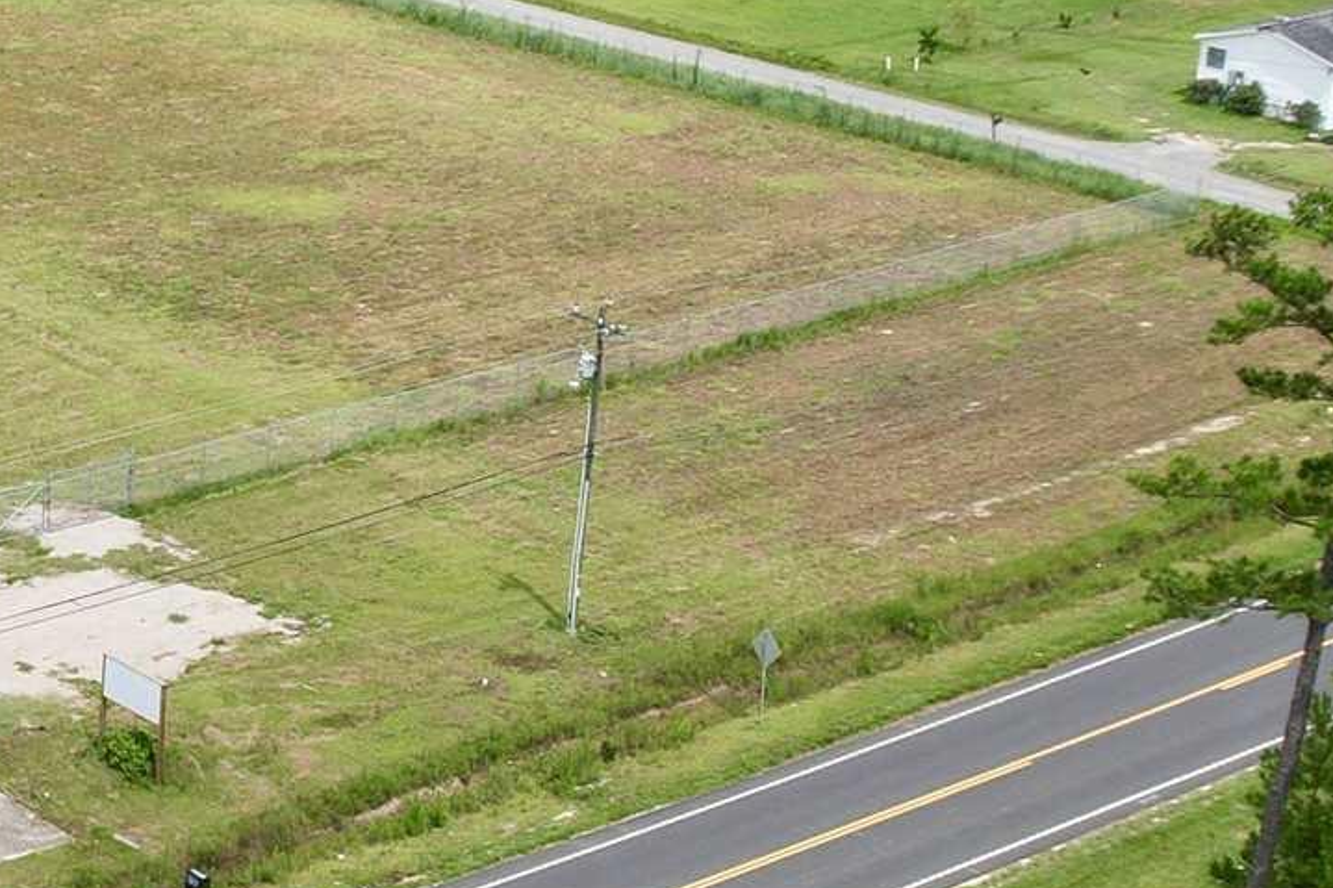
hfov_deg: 20.3
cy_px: 380
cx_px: -254
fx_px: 3480
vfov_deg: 14.5
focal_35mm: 94
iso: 100
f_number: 2.8
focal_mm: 8.38
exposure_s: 1/2000
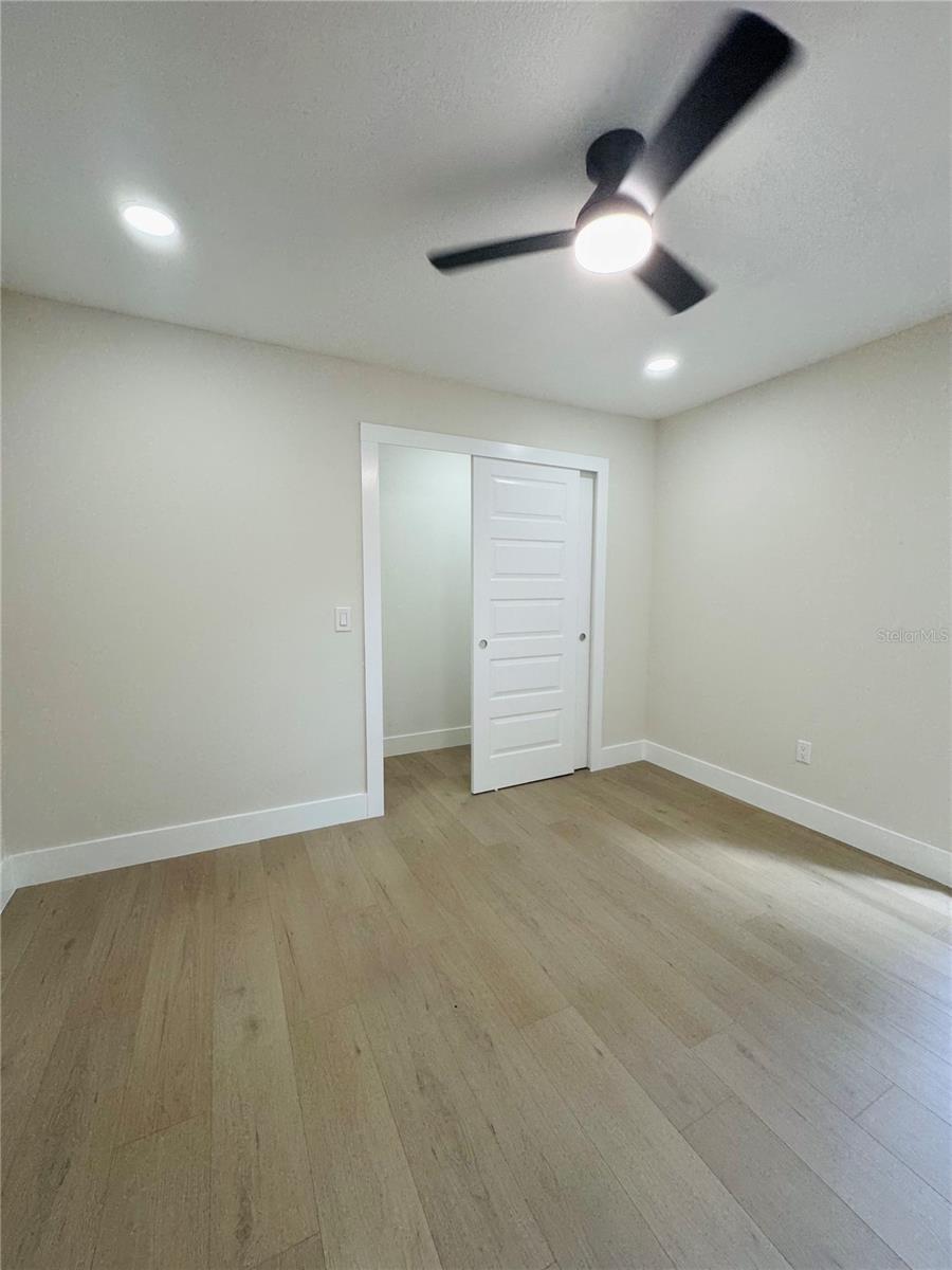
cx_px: 476
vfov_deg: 102.1
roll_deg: +0.9
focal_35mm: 14
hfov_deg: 85.7
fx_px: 513
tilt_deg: -6.6
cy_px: 635
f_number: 2.2
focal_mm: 2.22
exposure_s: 1/99
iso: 64
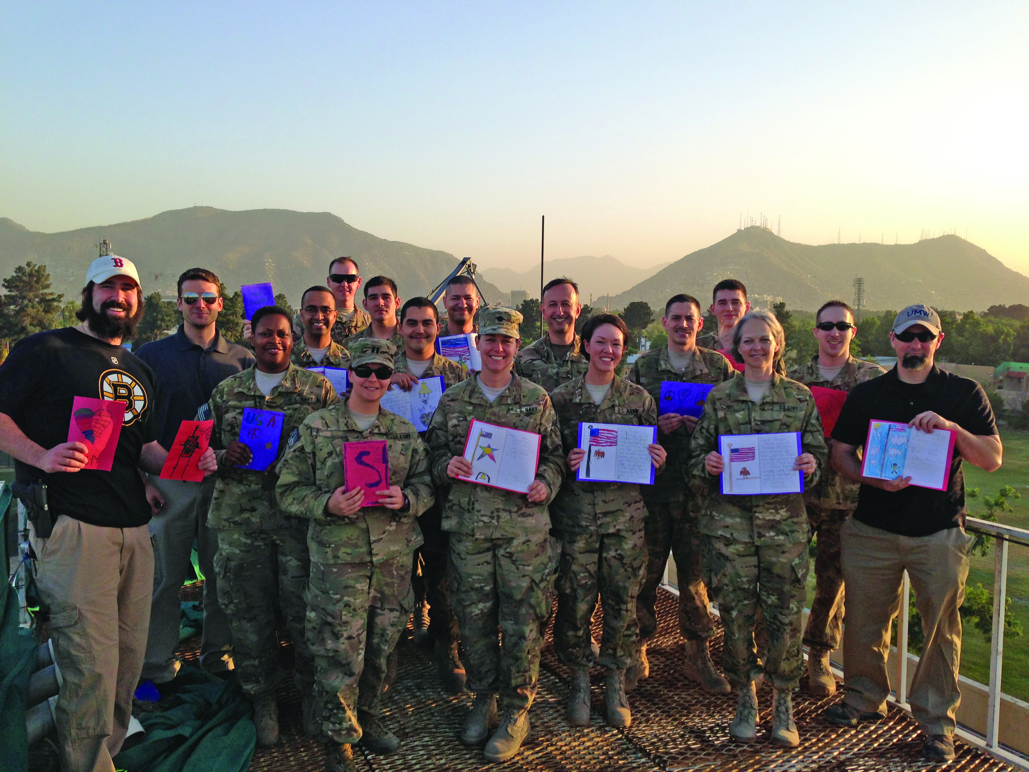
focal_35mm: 33
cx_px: 514
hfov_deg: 55.4
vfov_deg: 42.9
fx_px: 981
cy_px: 386
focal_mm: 4.13
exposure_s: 1/361
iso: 50
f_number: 2.4
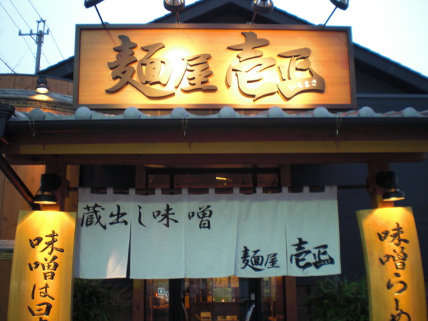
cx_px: 214
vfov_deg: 37.7
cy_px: 160
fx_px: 470
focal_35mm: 38
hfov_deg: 49.0
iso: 200
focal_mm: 6.3
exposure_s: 1/25
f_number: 3.1
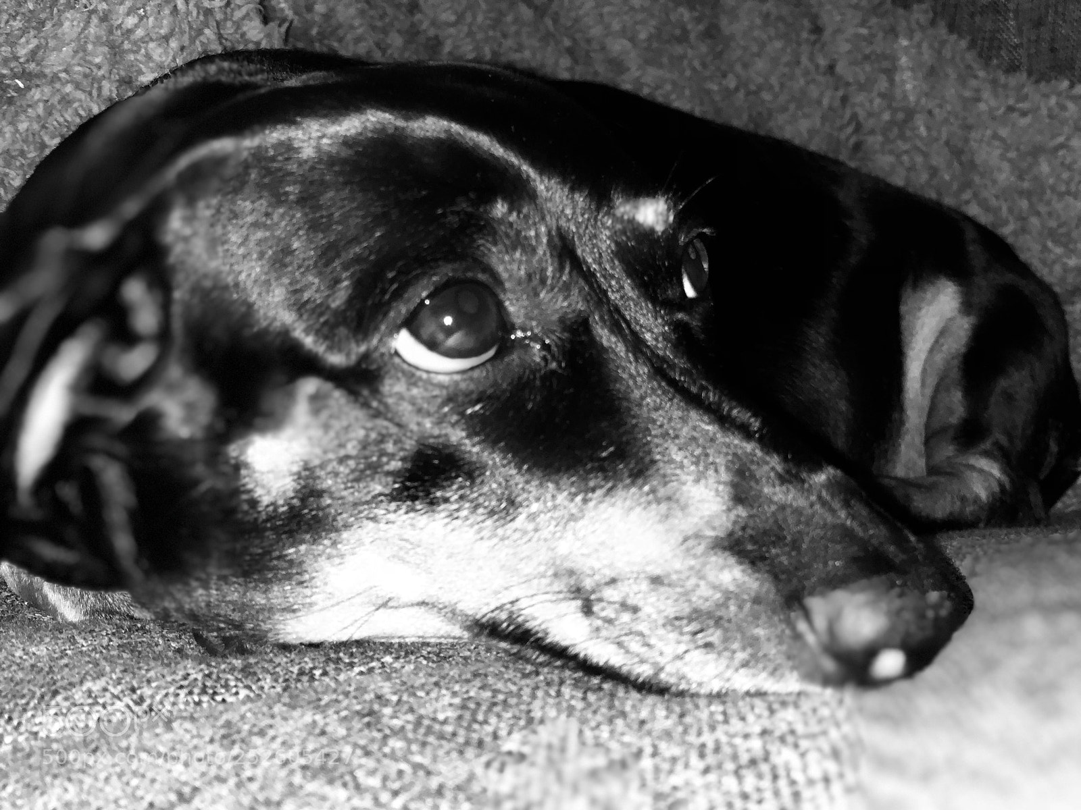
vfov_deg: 28.0
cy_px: 405
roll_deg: +1.7
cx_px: 540
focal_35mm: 52
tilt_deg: -3.6
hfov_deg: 36.8
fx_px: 1624
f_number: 2.4
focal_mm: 6
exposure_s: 1/60
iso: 160
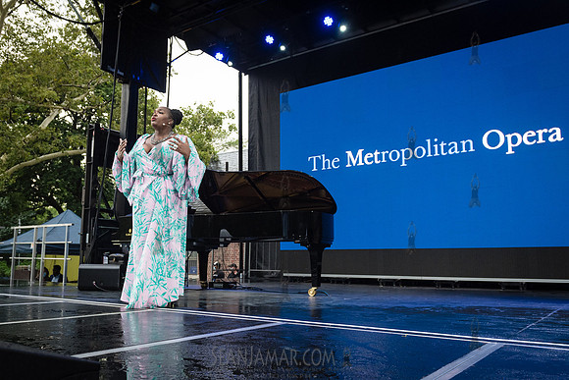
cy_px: 197
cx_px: 240
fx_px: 512
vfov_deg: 40.7
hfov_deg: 57.8
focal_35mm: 32
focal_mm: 26
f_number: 4.5
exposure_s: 1/250
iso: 1600
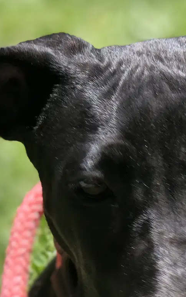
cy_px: 342
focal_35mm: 199
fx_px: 1613
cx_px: 184
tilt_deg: -26.7
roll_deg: +3.8
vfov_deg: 10.4
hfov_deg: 6.6
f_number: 2.8
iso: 20
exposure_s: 1/168
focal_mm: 6.6
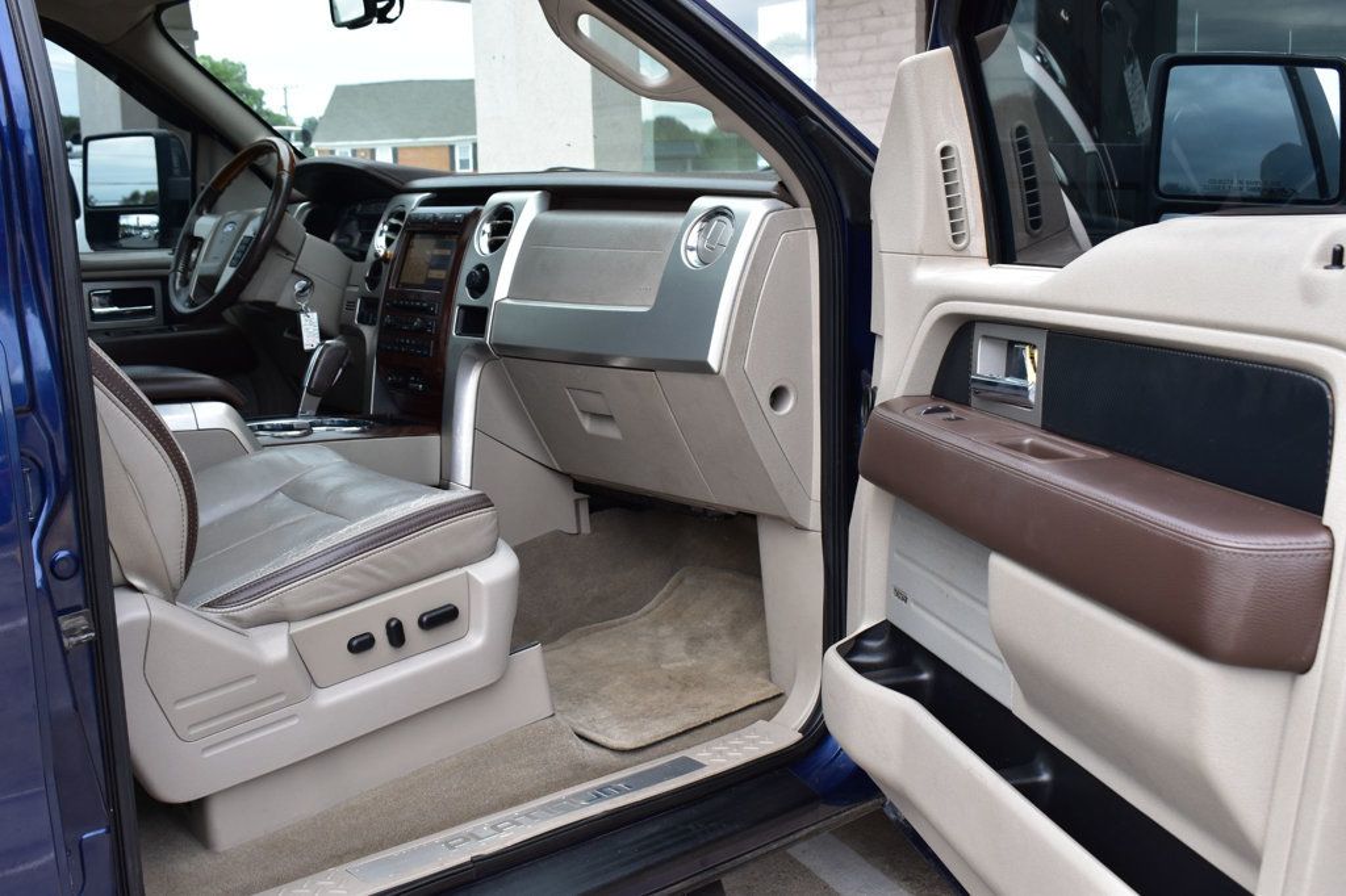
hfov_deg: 49.6
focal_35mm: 39
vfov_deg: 34.2
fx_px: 1458
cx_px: 673
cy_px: 448
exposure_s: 1/100
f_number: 9
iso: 400
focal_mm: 26
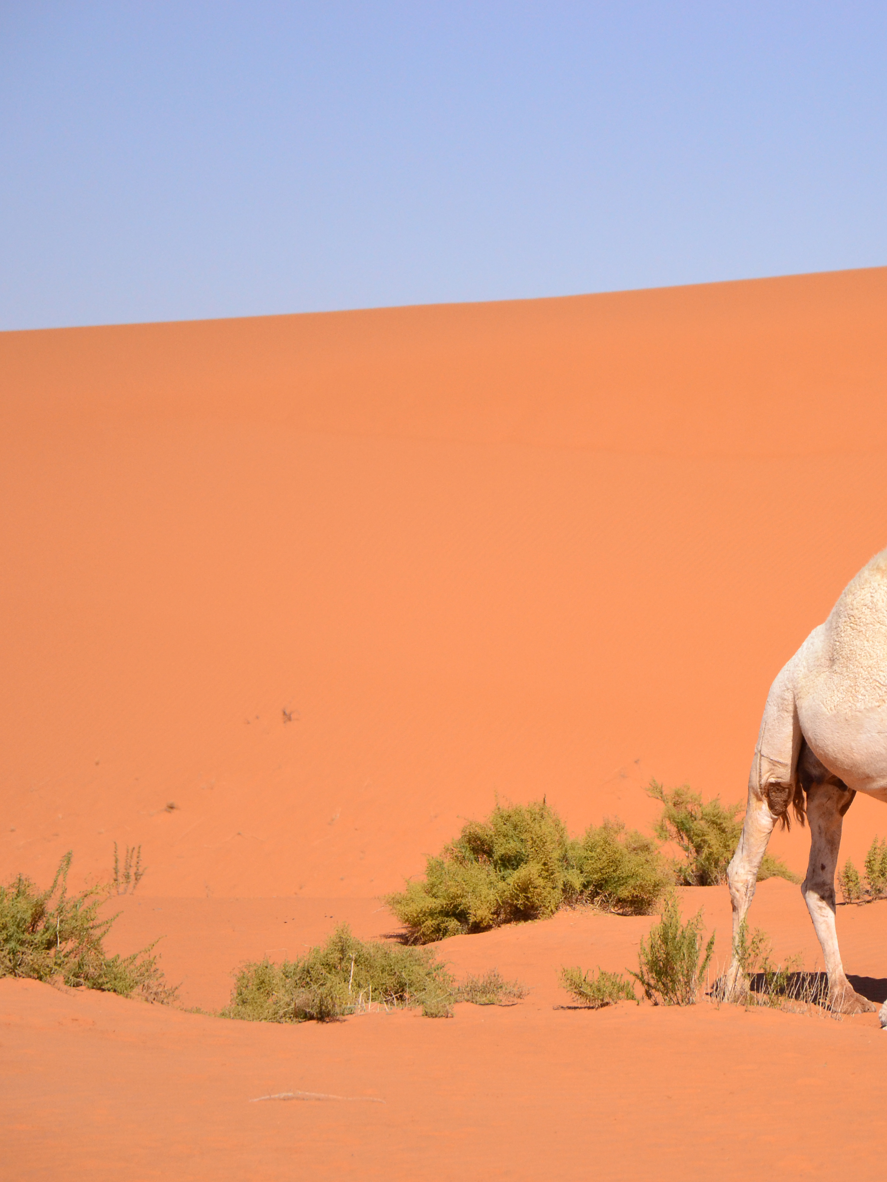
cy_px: 591
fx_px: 7780
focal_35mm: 228
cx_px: 715
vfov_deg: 8.7
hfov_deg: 6.5
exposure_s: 1/4000
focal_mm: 105
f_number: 7.1
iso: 800
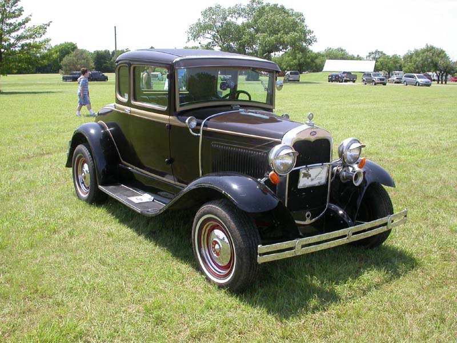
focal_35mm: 38
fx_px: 502
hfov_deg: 49.0
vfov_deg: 37.7
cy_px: 172
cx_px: 228
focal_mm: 7.85
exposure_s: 1/214
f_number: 6
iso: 100
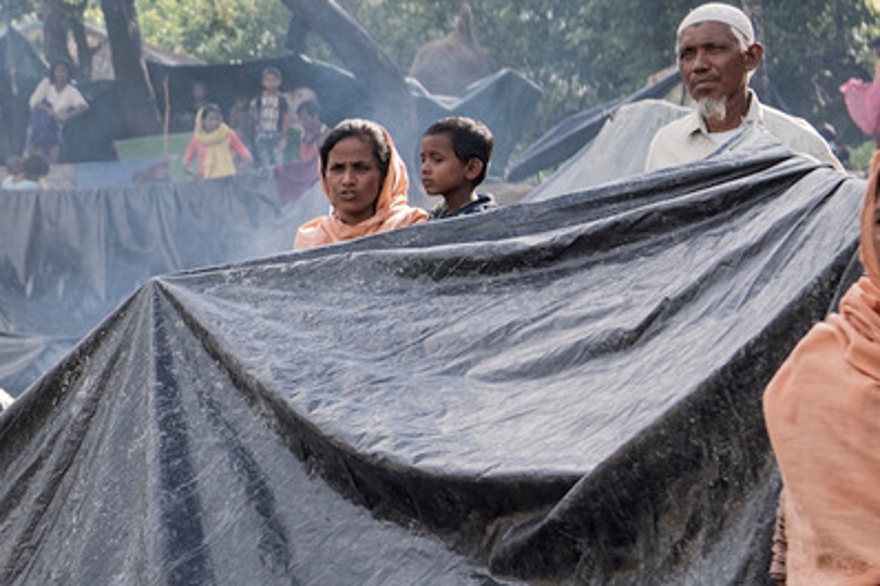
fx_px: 4716
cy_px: 291
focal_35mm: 193
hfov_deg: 10.3
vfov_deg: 7.1
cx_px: -416
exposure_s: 1/320
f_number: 4.5
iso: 250
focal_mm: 40
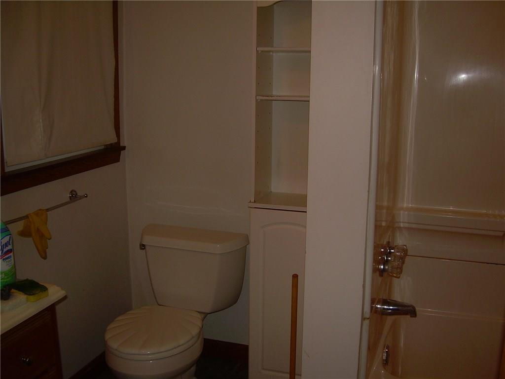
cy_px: 190
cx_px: 252
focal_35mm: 38
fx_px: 554
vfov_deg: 37.7
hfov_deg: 49.0
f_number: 2.8
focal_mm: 6.3
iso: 50
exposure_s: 1/60
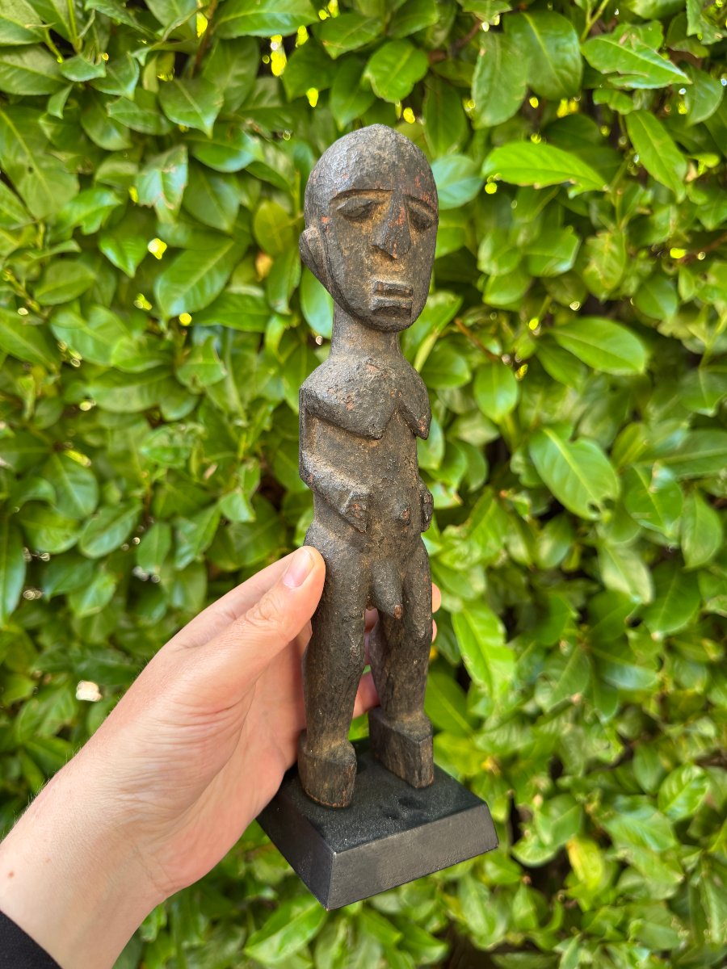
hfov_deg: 56.8
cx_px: 364
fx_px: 672
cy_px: 484
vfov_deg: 71.6
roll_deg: +0.2
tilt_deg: -14.1
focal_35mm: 24
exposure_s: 1/121
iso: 125
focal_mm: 6.76
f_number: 1.78
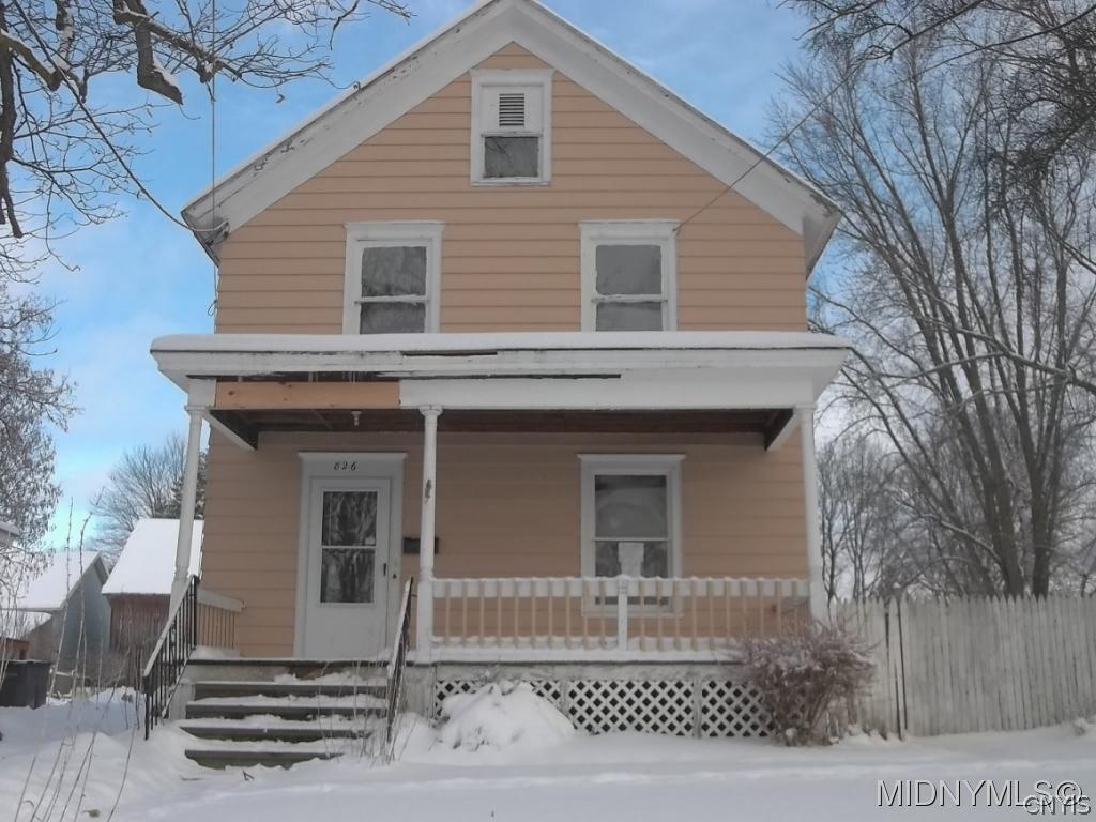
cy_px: 411
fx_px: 1456
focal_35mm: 46
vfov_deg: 31.5
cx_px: 548
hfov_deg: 41.2
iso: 80
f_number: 3.7
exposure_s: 1/250
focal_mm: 8.3
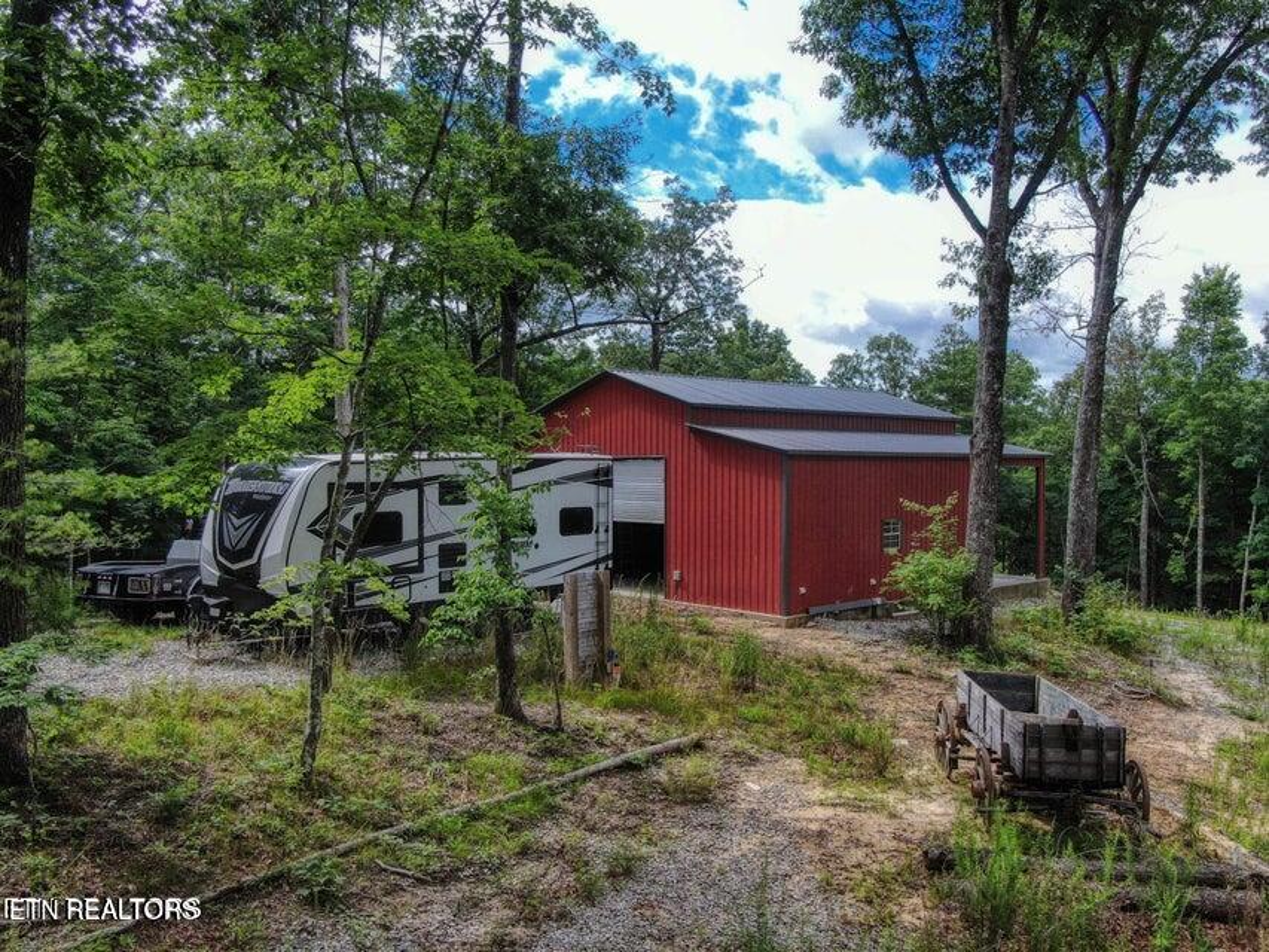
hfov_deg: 61.7
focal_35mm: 29
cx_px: 634
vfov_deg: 48.2
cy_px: 476
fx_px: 1063
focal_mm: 5
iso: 100
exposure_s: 1/500
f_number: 3
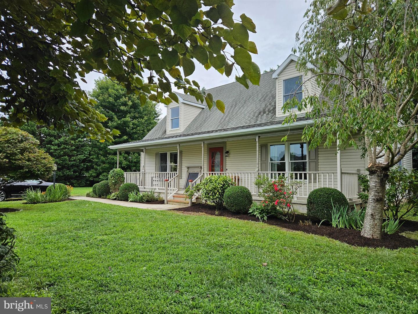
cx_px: 209
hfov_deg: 73.9
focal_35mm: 23
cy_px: 157
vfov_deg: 58.9
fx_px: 278
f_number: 1.8
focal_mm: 5.4
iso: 50
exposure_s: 1/719
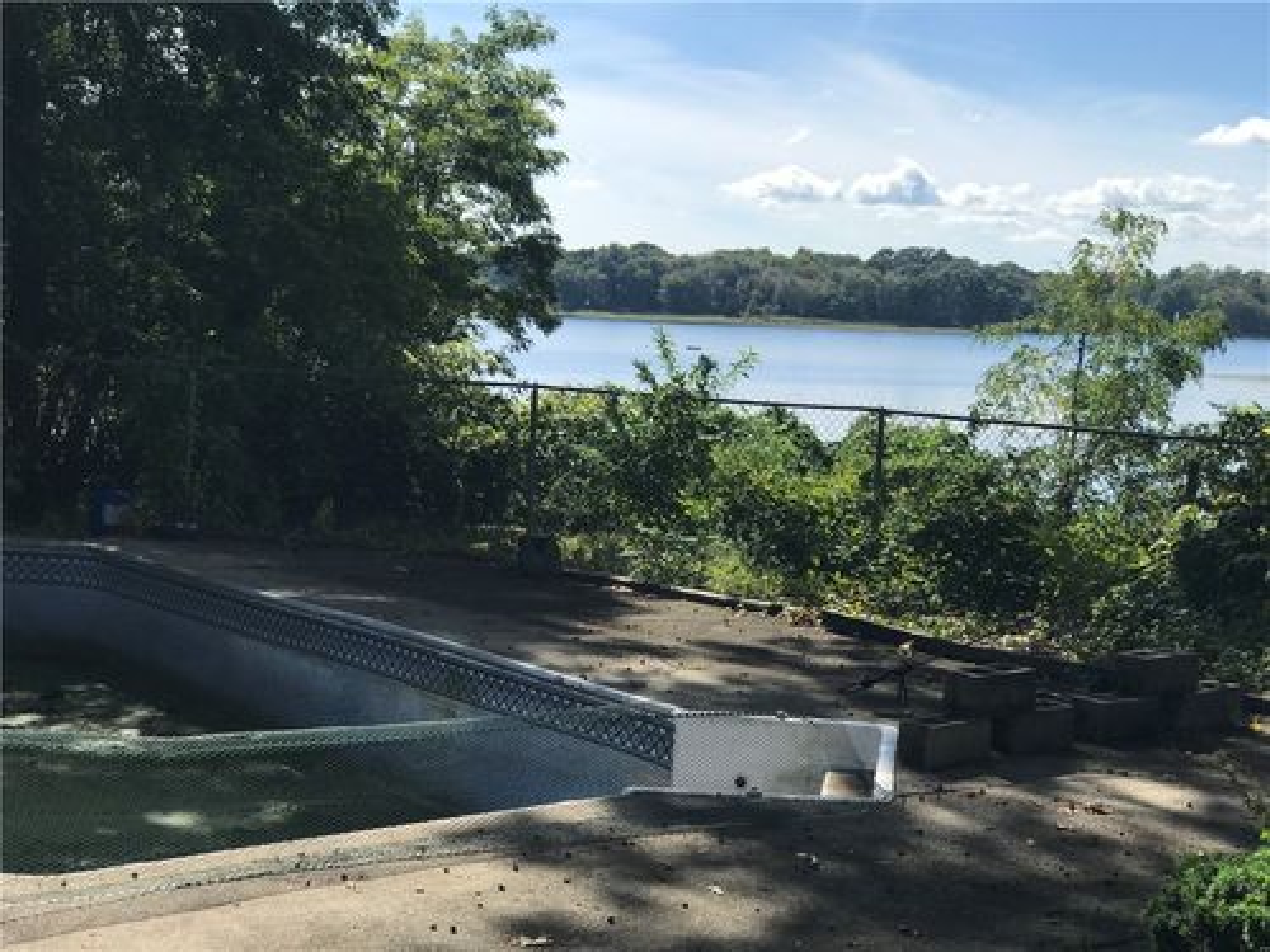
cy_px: 476
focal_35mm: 57
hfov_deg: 33.8
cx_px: 635
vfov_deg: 25.7
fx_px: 2091
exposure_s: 1/977
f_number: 2.8
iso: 20
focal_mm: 6.6
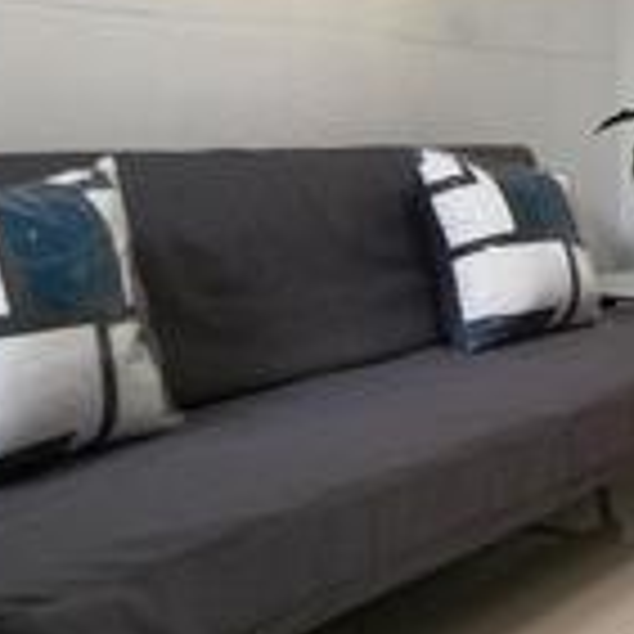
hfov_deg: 24.1
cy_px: 247
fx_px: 1347
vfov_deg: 26.4
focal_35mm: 65
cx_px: 760
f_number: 2.2
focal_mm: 3.81
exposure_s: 1/50
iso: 160
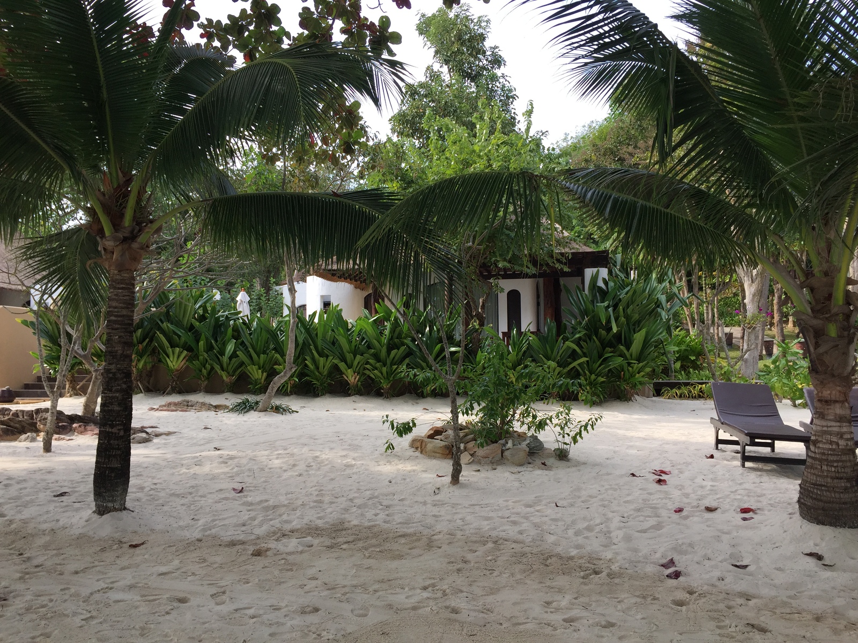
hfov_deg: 61.7
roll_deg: -0.4
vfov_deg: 48.2
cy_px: 322
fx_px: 719
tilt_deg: +3.4
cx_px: 429
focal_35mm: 29
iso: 32
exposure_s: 1/557
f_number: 2.2
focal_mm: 4.15
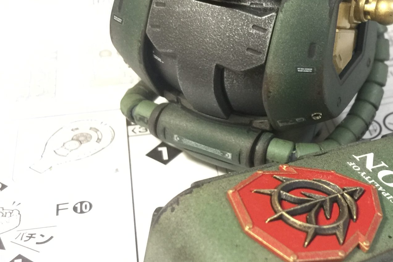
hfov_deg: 31.7
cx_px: 337
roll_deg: -3.9
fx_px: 666
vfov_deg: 22.2
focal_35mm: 61
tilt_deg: -37.7
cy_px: 114
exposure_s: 1/15
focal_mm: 4.15
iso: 100
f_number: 2.2
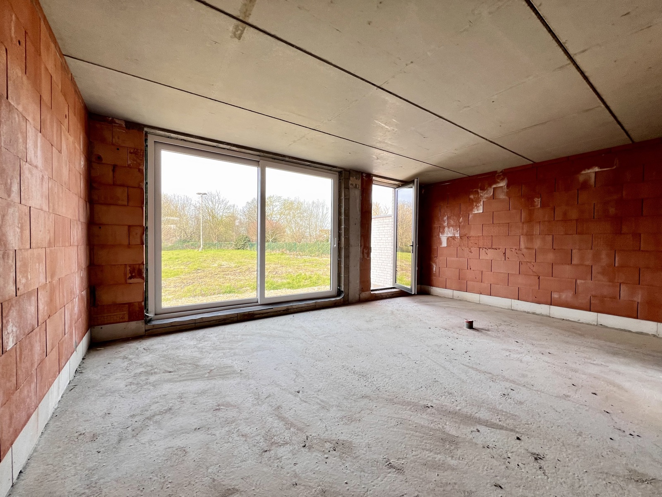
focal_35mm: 13
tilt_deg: -0.2
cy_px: 248
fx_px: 249
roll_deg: -0.3
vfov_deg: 89.9
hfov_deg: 106.2
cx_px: 331
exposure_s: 1/99
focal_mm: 1.57
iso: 50
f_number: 1.8
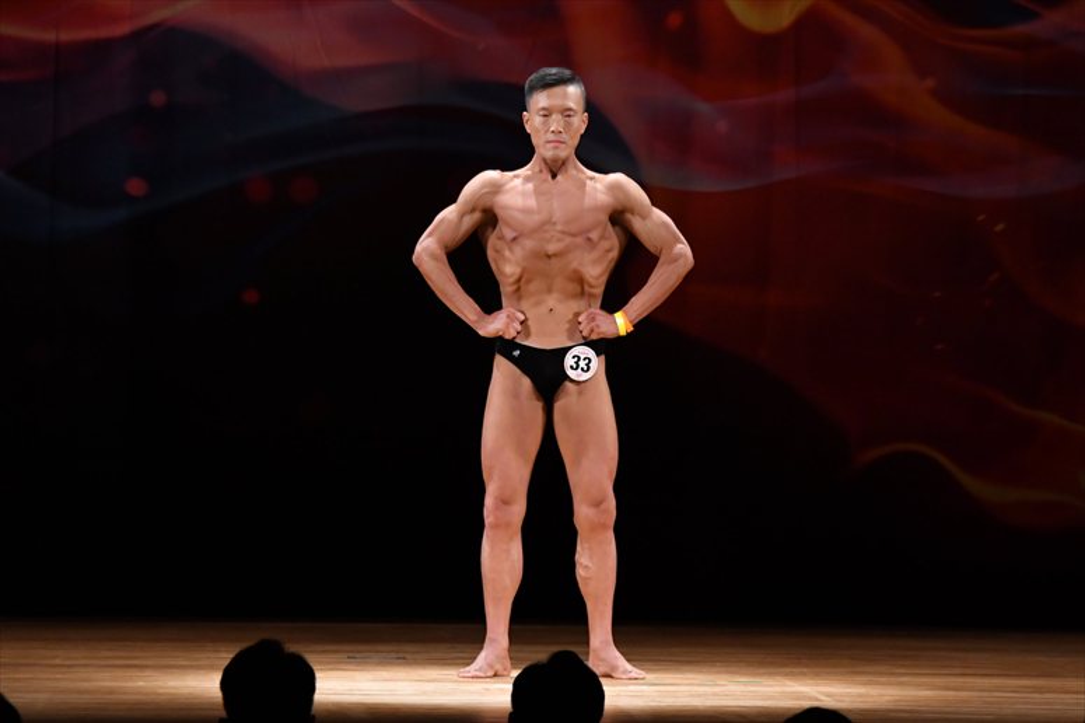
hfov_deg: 8.6
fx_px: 7230
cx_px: 542
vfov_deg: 5.7
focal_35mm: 240
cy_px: 362
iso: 3200
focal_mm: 160
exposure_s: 1/400
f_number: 5.6
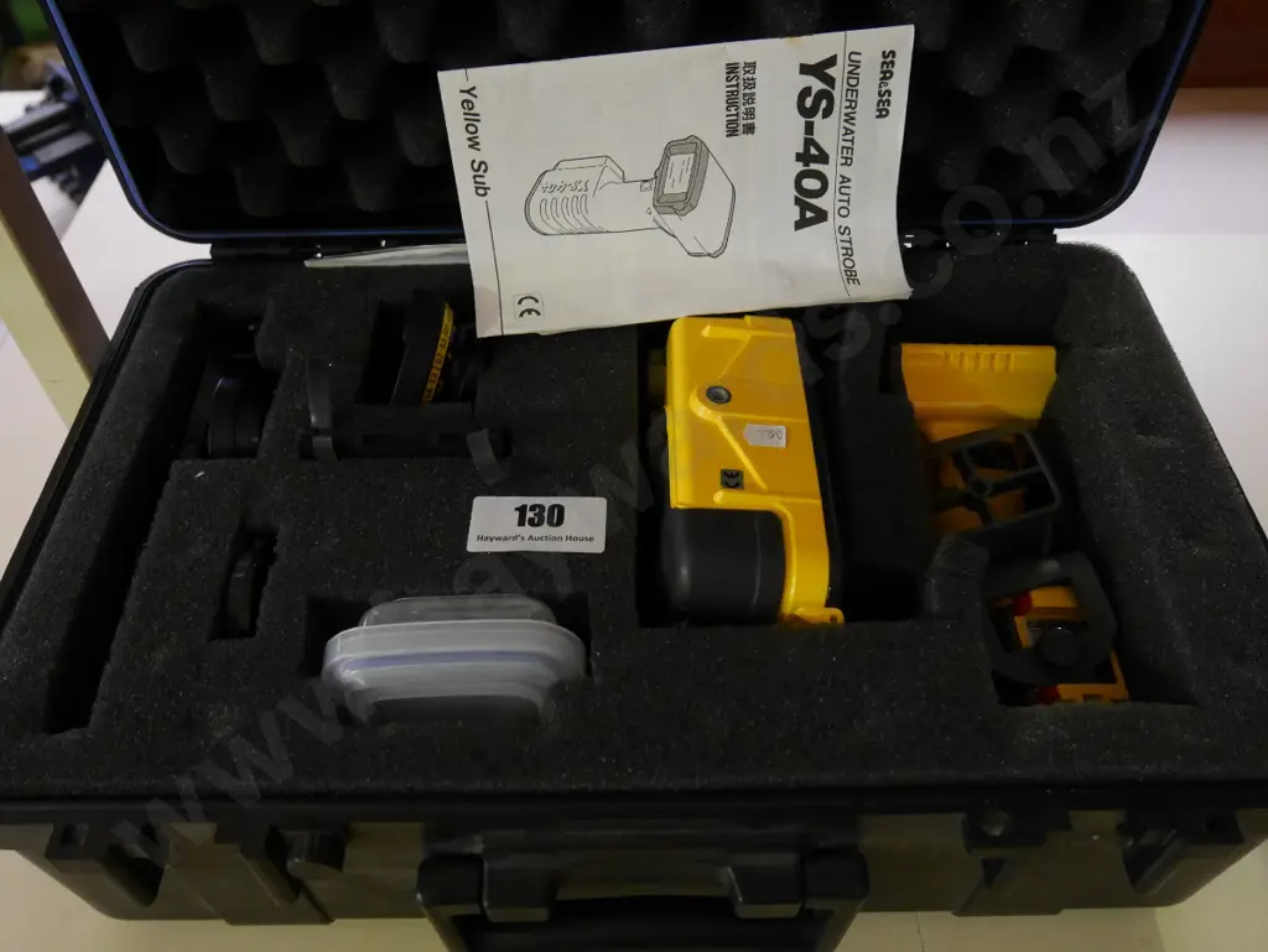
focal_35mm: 30
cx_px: 634
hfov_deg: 59.9
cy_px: 476
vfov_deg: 46.8
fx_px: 1099
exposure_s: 1/20
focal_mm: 15
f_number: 4
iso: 3200
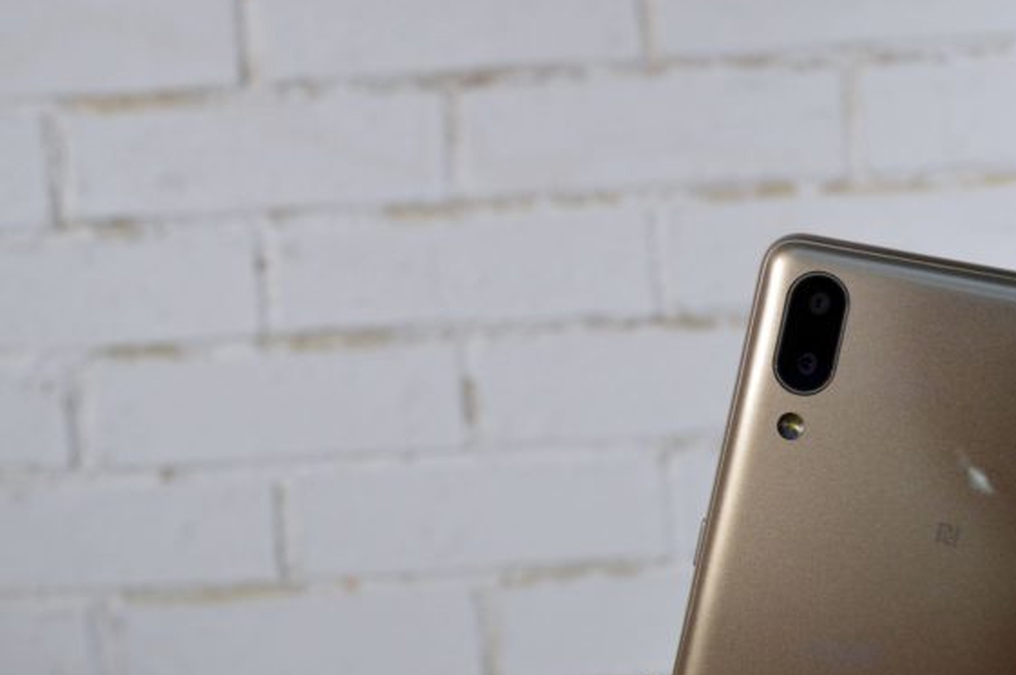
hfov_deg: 42.3
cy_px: 350
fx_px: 1312
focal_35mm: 47
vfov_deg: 28.9
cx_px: 514
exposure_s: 1/500
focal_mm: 29
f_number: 10
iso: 1600
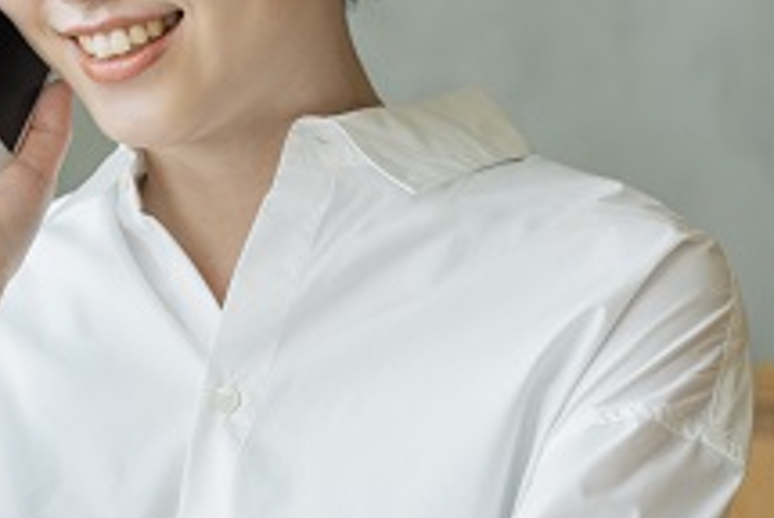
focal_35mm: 209
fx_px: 4500
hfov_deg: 9.8
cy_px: 241
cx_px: 0
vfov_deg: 6.6
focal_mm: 50
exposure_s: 1/200
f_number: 3.2
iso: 320
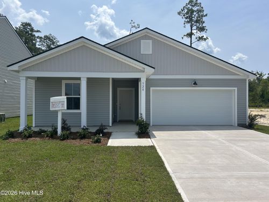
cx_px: 134
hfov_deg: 67.3
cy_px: 101
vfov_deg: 53.1
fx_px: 202
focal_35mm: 26
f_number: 1.5
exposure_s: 1/6993
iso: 50
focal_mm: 5.7
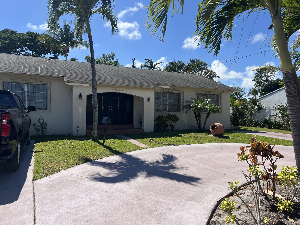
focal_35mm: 26
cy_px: 112
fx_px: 225
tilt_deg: +2.2
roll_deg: -0.7
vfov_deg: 53.1
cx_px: 150
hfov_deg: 67.3
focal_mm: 5.7
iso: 50
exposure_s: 1/4831
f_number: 1.5
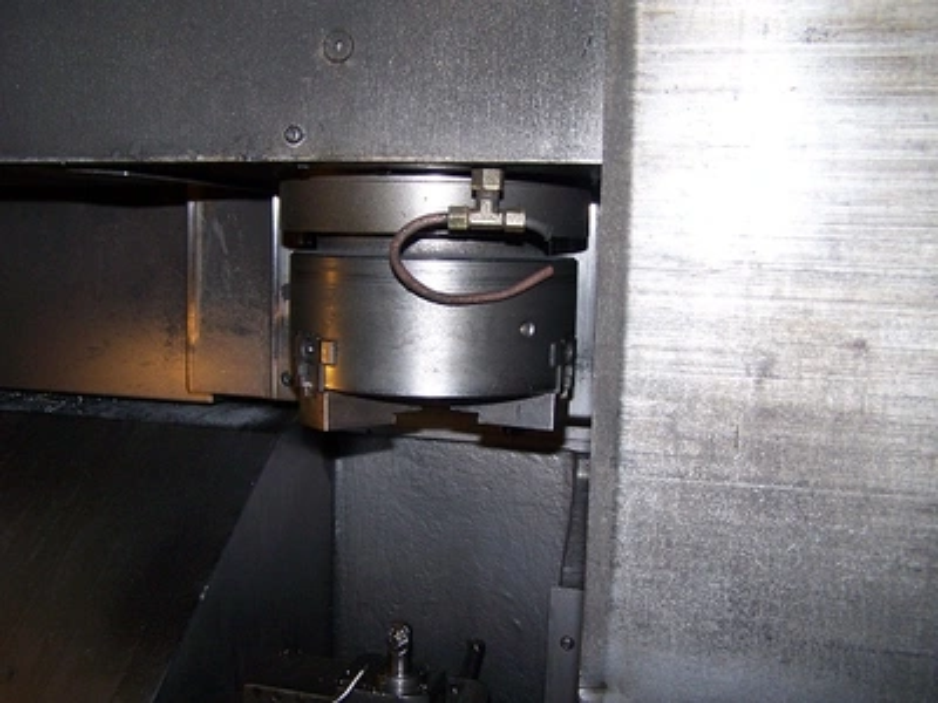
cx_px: 469
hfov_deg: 49.0
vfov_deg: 37.7
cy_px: 352
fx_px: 1030
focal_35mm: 38
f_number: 2.8
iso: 140
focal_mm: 6.3
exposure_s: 1/60
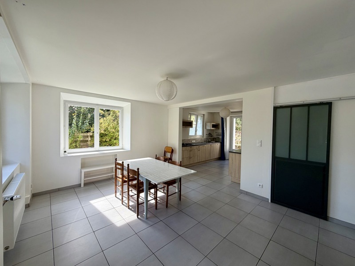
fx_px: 144
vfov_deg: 85.7
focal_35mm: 14
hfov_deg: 102.1
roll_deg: -0.8
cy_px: 133
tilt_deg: -1.2
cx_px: 178
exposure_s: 1/160
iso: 40
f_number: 2.2
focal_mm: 2.22
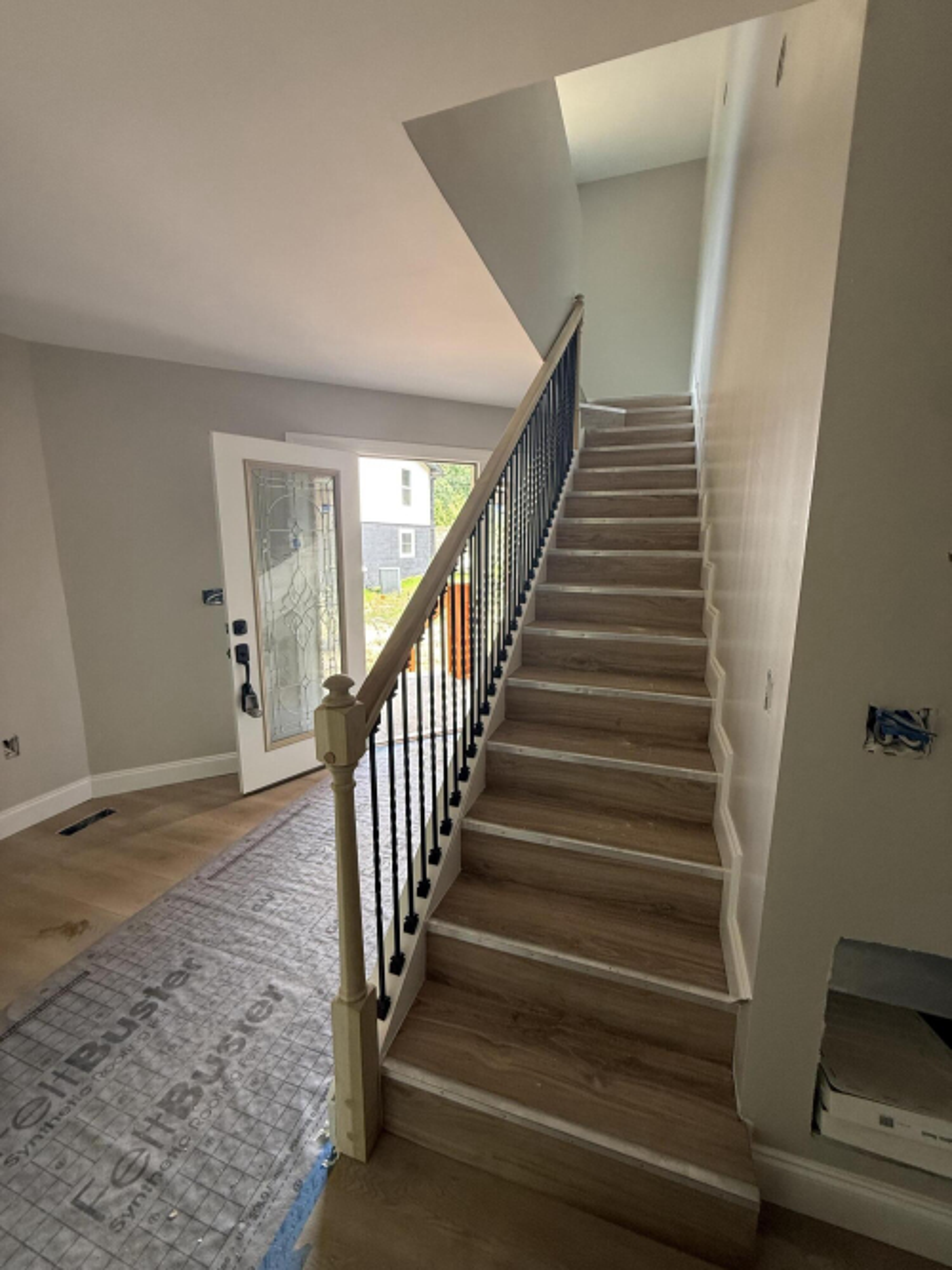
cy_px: 635
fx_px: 514
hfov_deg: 85.7
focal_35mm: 14
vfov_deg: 102.1
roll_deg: -0.1
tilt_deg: -9.7
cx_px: 476
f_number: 2.2
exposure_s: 1/99
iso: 160
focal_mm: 2.22
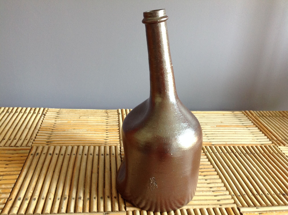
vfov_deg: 40.6
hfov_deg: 52.7
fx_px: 291
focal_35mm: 35
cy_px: 108
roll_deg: -4.7
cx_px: 144
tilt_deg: -21.4
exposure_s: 1/15
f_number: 2.4
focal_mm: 4.28
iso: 125
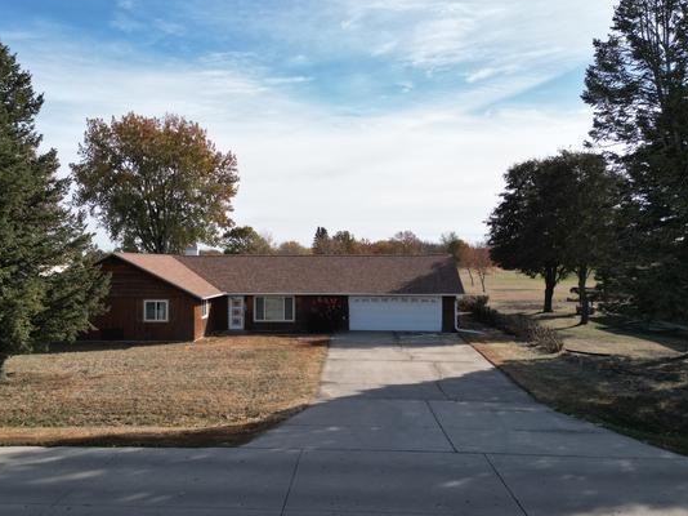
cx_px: 306
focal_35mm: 30
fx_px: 596
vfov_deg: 46.8
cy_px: 261
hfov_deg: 59.8
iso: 120
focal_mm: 6.72
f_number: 1.7
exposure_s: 1/2500
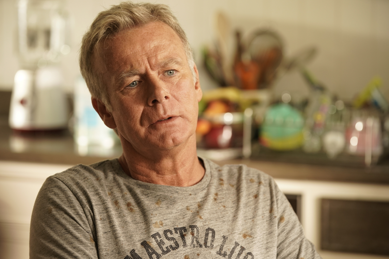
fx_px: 1405
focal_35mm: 130
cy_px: 130
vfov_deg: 10.6
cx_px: 194
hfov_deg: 15.8
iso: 1250
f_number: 4
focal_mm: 130
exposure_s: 1/160
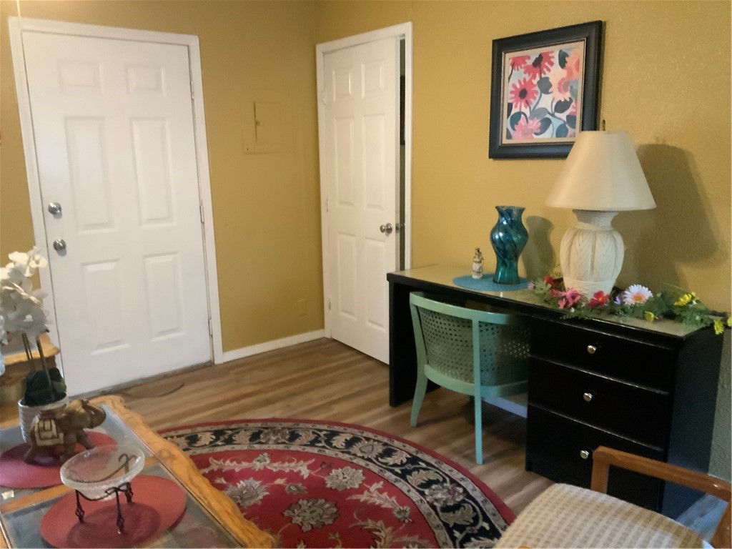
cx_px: 366
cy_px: 274
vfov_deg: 48.2
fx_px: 613
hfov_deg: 61.7
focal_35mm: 29
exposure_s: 1/24
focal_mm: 3
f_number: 1.8
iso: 500
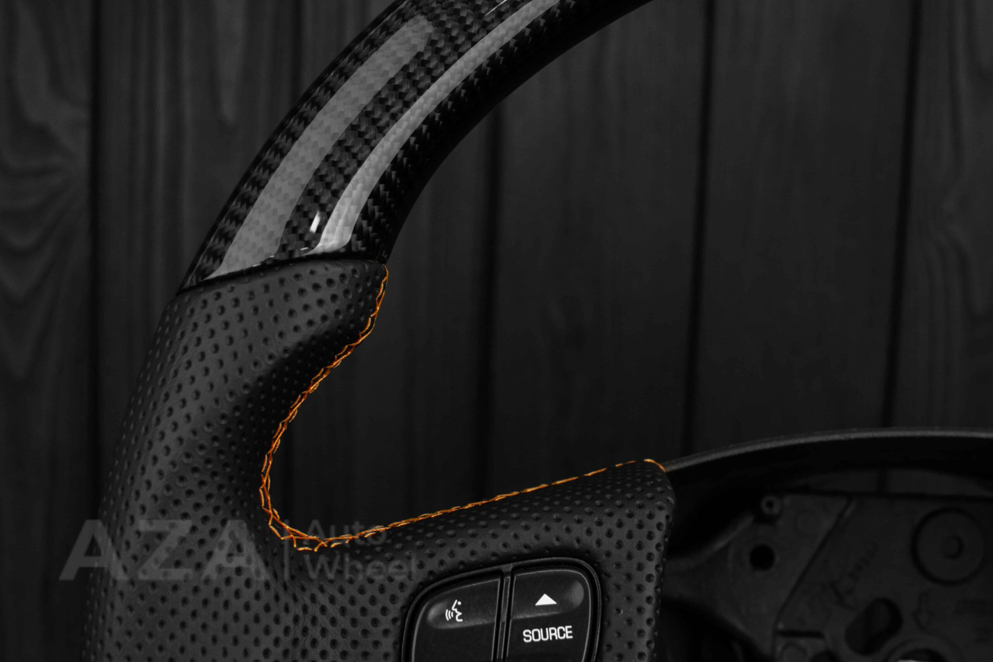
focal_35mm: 52
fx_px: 1448
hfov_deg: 37.8
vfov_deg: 25.8
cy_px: 331
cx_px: 496
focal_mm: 35
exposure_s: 1/125
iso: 500
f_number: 6.3
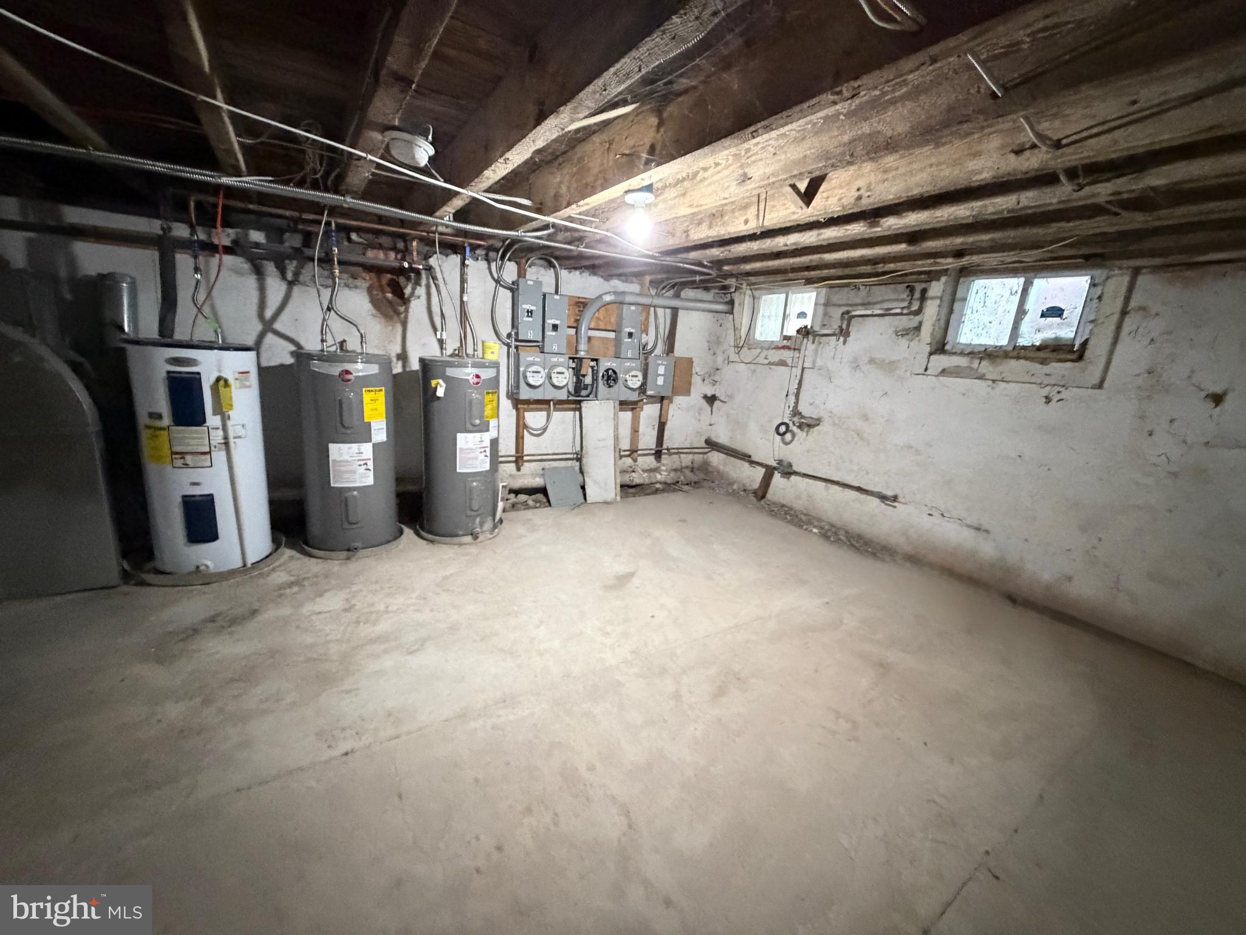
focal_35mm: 14
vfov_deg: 85.7
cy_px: 468
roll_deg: -2.6
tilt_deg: -10.7
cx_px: 623
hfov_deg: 102.1
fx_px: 504
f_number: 2.2
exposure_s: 1/40
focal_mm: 2.22
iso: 1000
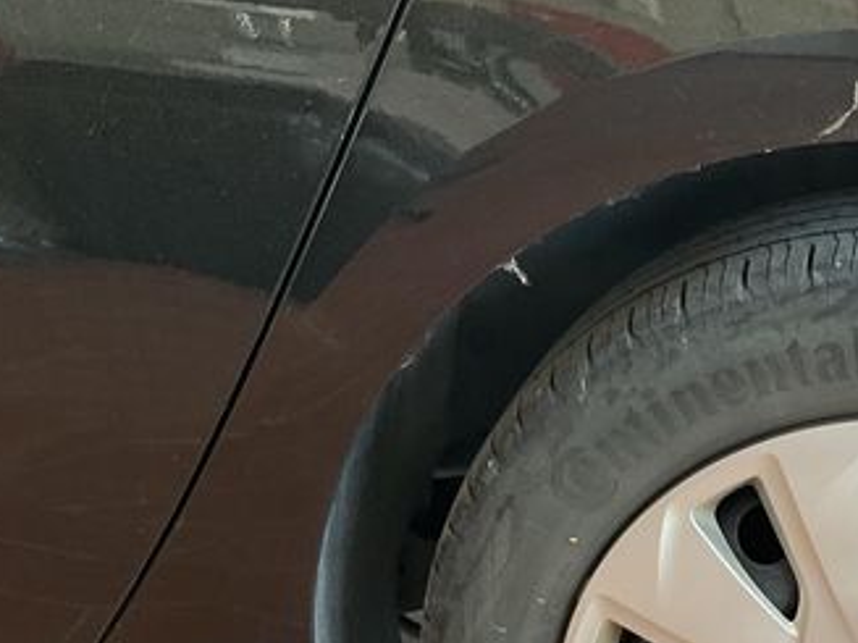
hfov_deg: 26.0
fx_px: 1759
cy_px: 570
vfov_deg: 20.3
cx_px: 863
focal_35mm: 71
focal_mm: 3
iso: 32
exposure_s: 1/50
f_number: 1.8
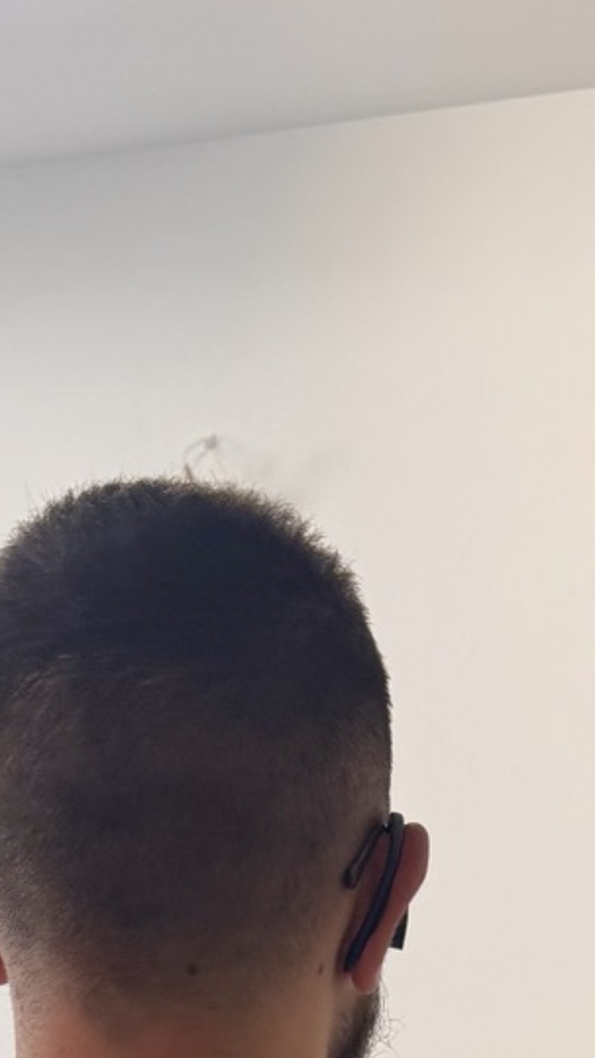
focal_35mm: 97
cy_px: 1953
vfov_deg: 17.5
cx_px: 613
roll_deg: -2.9
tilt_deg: -18.3
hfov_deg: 12.3
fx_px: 2722
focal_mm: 6.76
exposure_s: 1/120
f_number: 1.78
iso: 50
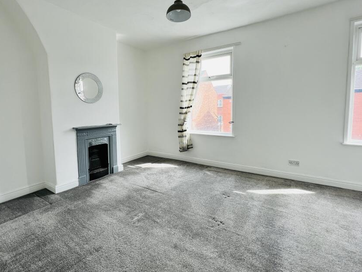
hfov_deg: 94.4
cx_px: 171
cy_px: 123
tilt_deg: -4.8
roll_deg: +0.9
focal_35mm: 16
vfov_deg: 77.9
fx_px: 167
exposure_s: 1/134
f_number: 1.8
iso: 32
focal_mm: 1.57
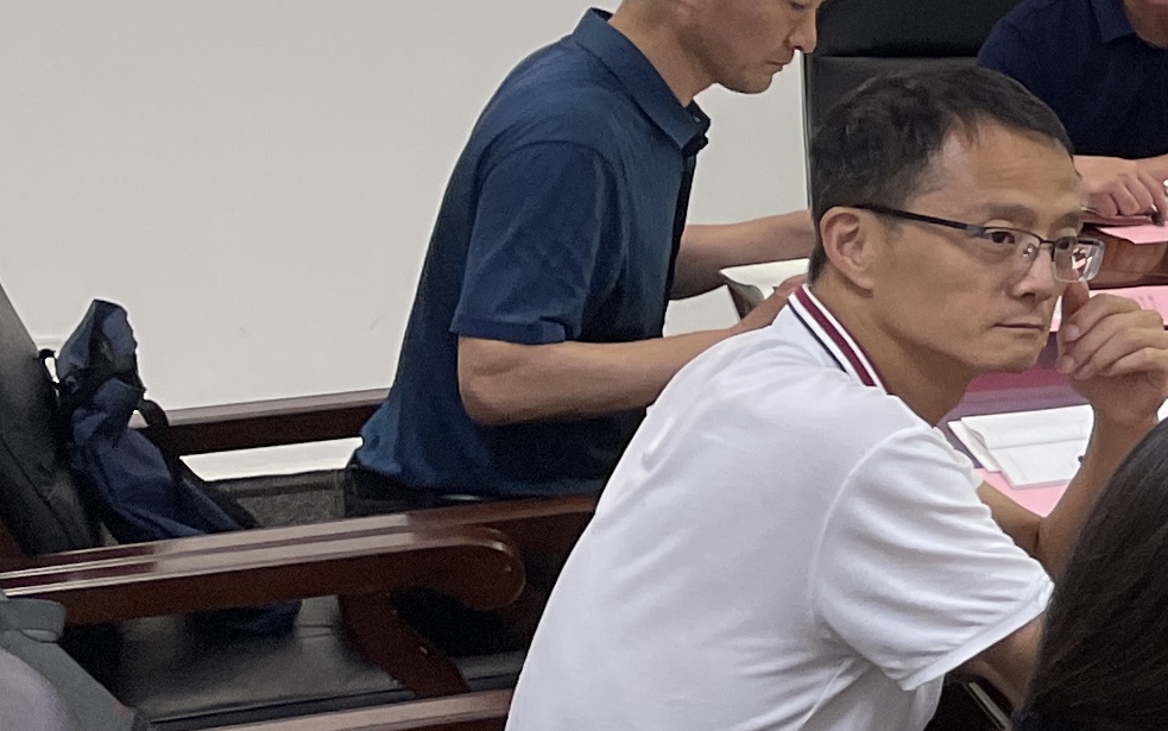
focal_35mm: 113
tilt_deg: -9.7
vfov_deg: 11.6
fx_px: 3598
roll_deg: -1.5
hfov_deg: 15.1
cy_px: 182
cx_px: 2313
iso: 100
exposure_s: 1/100
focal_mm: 4.2
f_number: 1.6
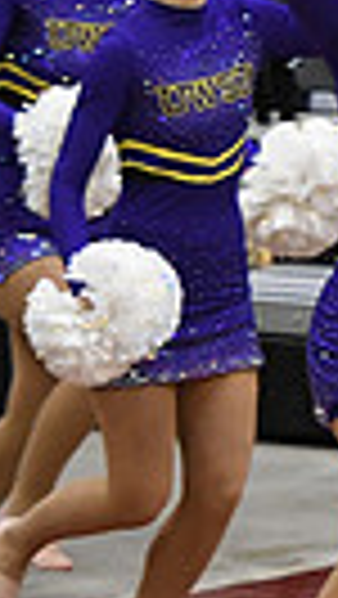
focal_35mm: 963
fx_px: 15315
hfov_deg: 1.3
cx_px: 1127
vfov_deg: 2.2
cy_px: 47
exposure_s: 1/400
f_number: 2.8
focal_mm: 140
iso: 3200
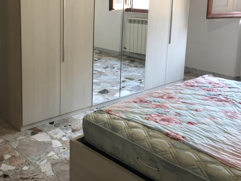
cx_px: 59
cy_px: 43
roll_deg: -0.6
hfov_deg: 41.6
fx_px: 306
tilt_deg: -10.1
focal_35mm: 44
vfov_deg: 32.2
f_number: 1.8
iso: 50
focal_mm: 4
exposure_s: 1/17
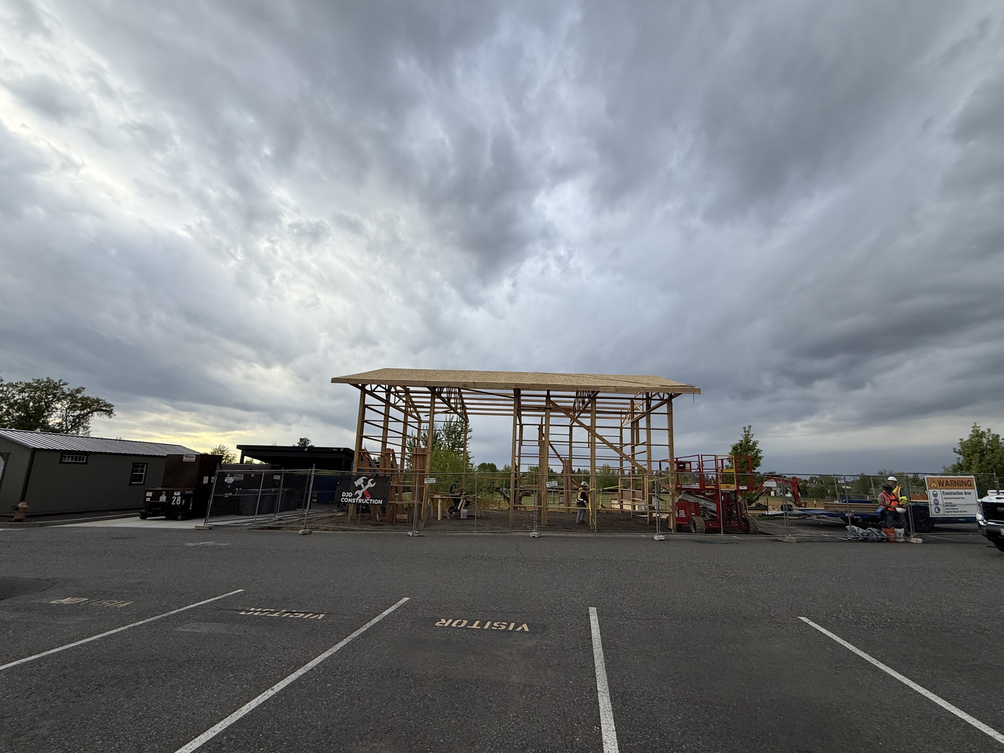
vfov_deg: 81.7
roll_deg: -2.6
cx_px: 521
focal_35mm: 15
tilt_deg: +9.2
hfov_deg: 98.1
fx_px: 435
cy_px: 399
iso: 50
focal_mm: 2.22
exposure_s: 1/424
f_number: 2.2
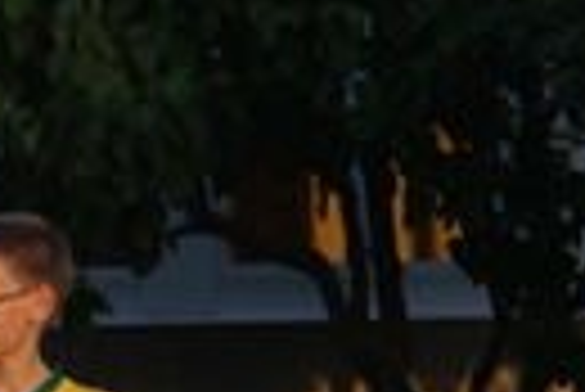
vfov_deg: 3.2
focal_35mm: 436
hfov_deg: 4.7
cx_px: -436
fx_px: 7093
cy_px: 304
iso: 200
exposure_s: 1/250
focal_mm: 70
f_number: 5.6
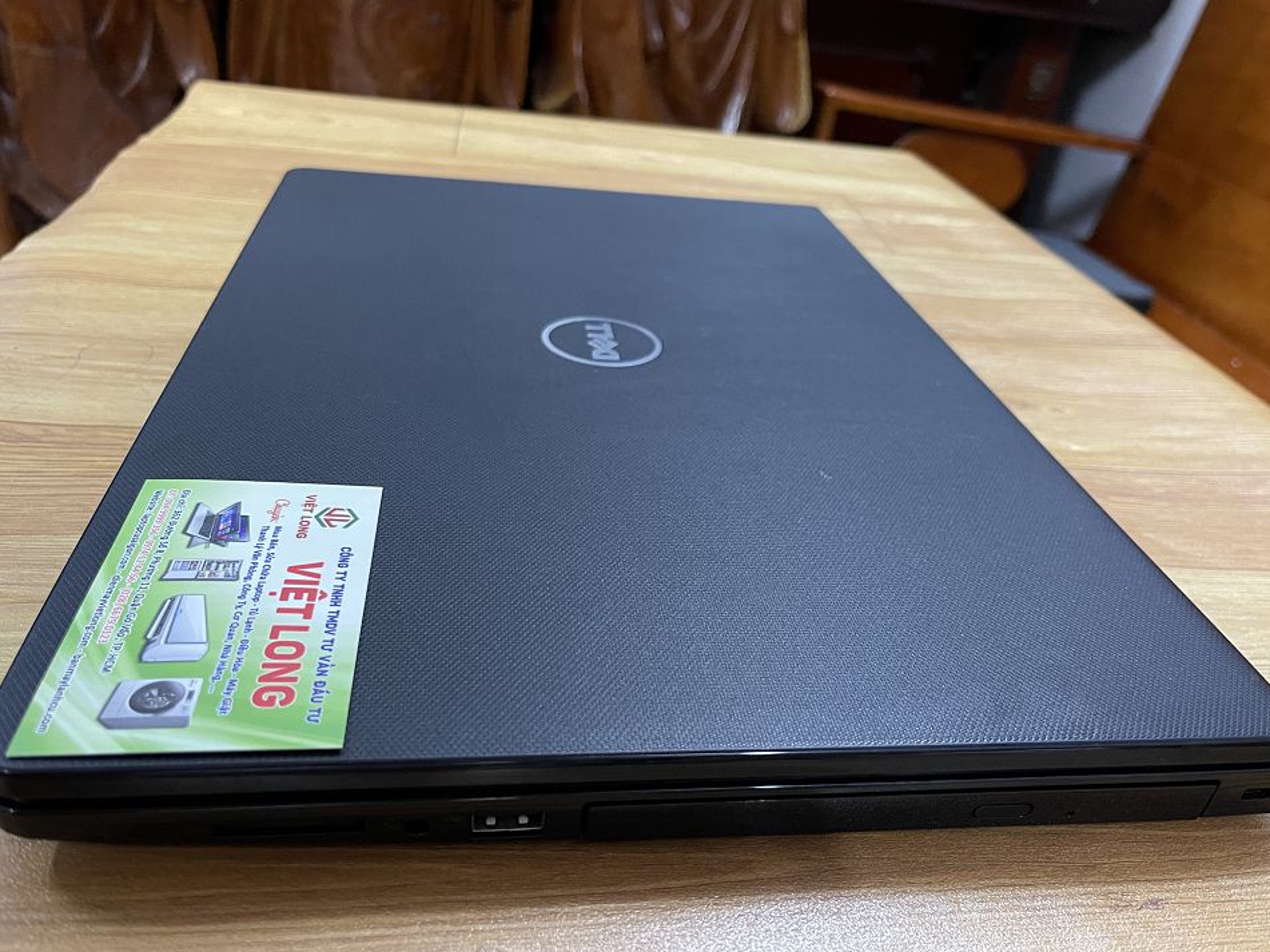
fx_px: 1027
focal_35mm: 28
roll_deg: -8.4
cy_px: 458
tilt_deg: -29.1
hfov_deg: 63.4
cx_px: 661
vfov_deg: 49.7
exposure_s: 1/43
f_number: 1.6
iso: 500
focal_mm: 5.1
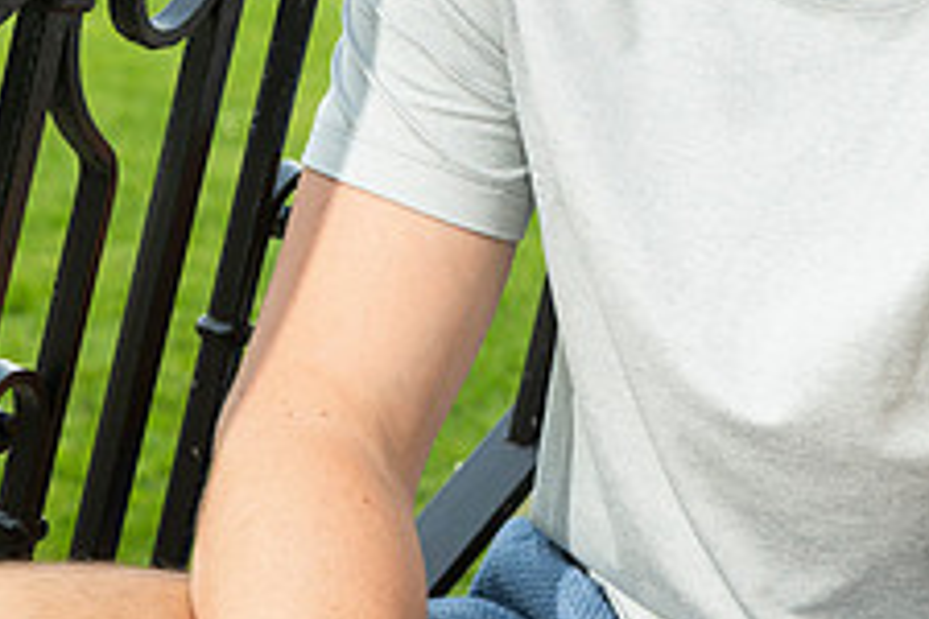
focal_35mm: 142
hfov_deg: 14.4
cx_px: 467
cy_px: -118
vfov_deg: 9.5
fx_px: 3664
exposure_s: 1/160
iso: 320
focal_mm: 55
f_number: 5.6
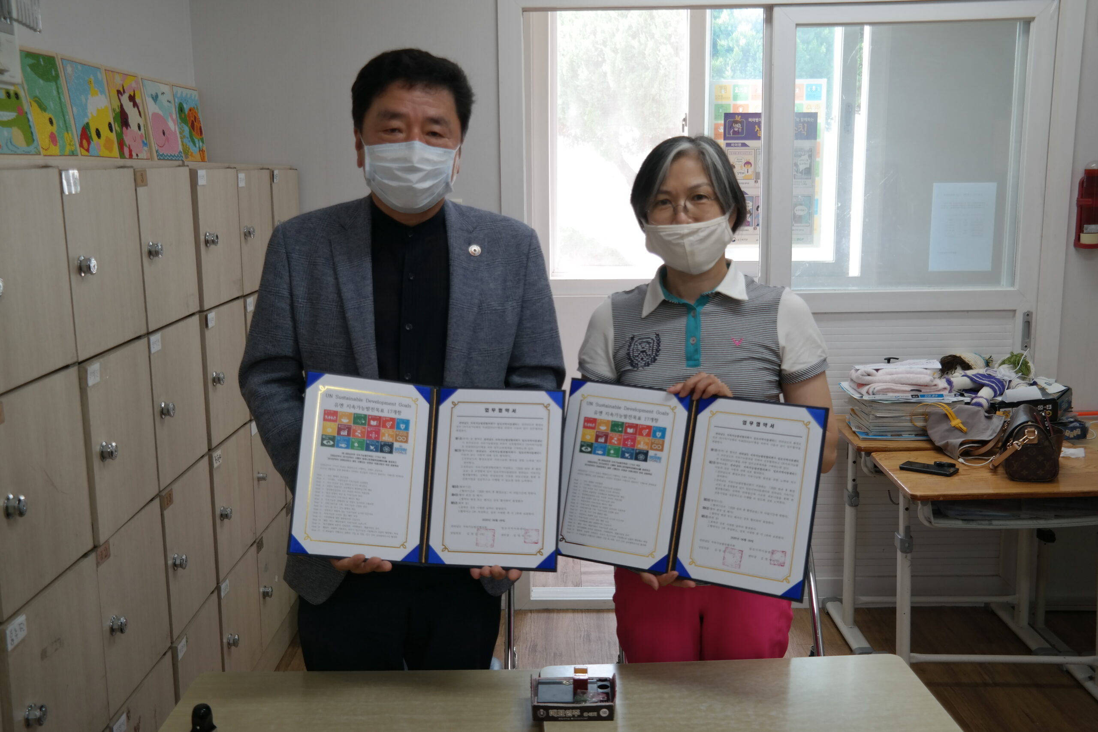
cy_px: 366
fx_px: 1098
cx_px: 549
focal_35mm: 36
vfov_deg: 36.9
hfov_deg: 53.1
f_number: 4
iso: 200
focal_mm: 24
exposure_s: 1/50
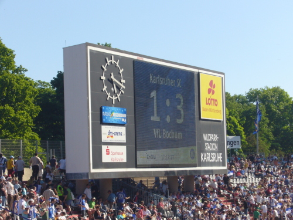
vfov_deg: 14.1
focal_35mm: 105
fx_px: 889
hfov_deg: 18.7
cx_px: 146
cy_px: 110
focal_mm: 17.4
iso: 80
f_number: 10
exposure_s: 1/100
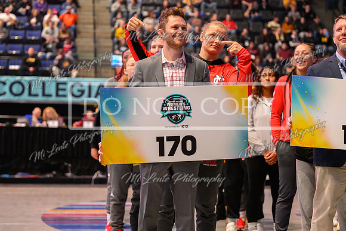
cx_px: 173
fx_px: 790
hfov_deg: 24.7
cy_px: 98
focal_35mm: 82
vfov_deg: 16.6
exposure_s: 1/320
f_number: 2.8
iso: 10000
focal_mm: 70
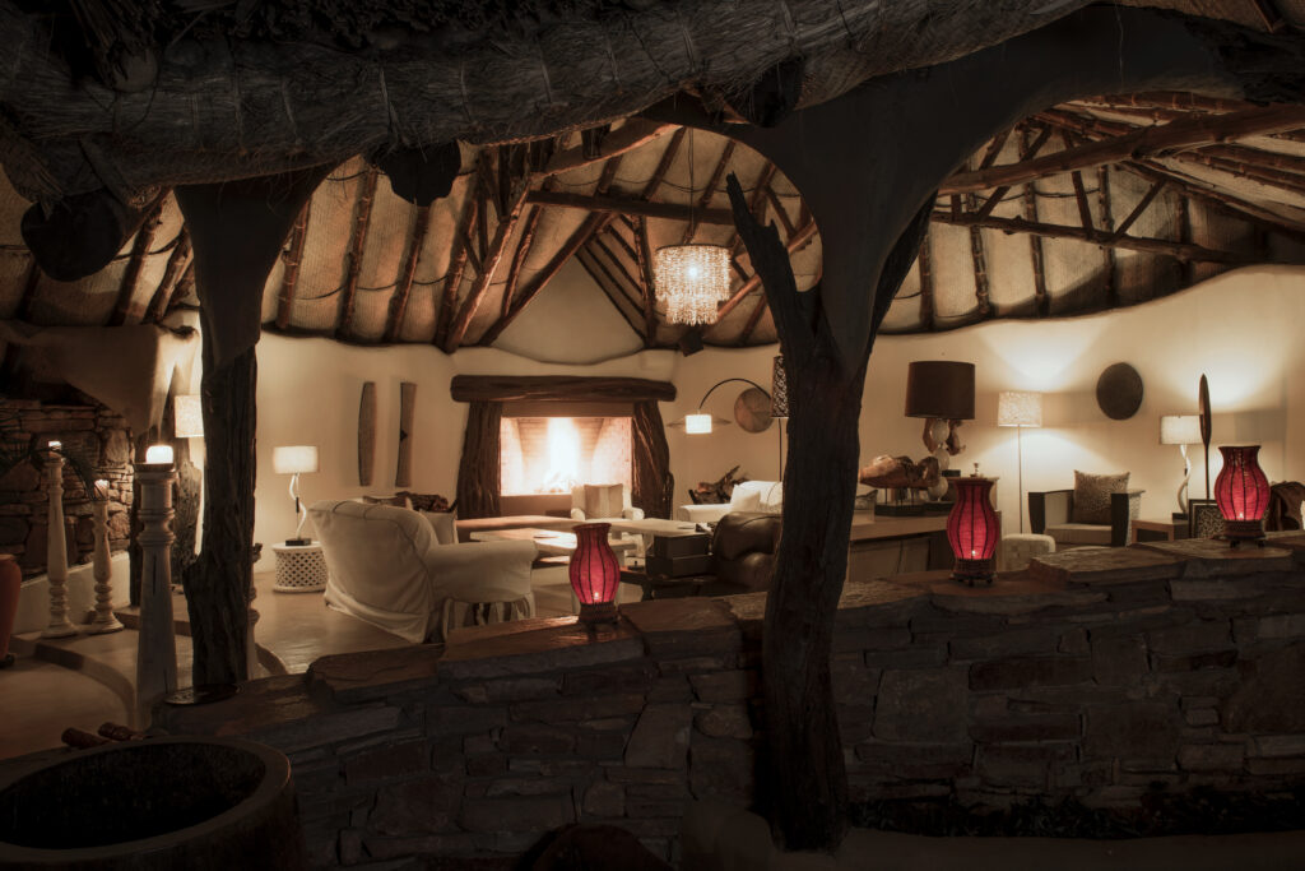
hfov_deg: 73.7
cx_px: 652
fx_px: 870
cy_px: 436
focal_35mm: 24
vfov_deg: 53.1
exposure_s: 6
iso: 100
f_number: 8
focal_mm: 24
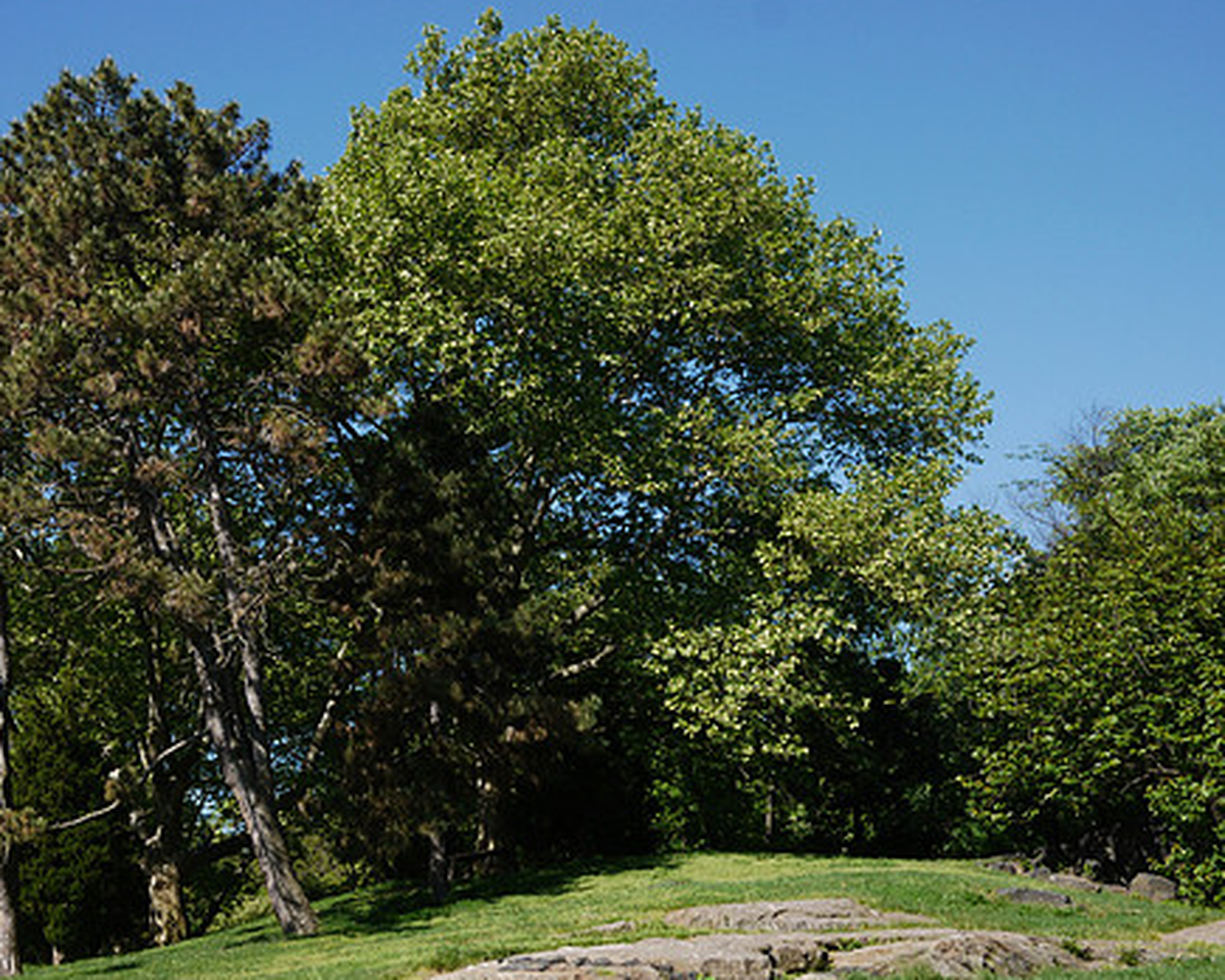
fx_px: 1885
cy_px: 480
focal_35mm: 52
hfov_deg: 36.0
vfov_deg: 29.1
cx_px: 541
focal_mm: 20
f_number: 16
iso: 100
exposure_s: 1/60
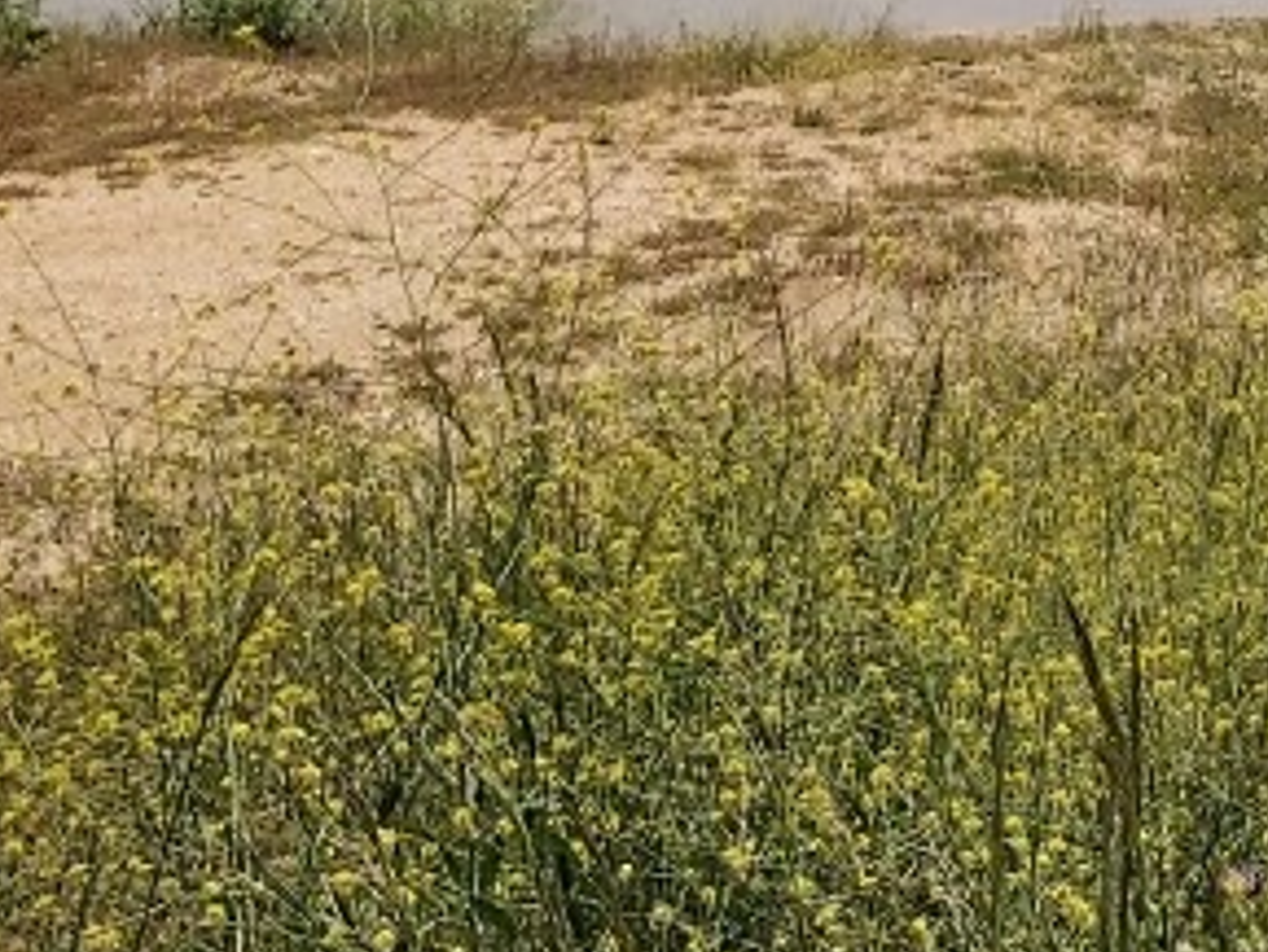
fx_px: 3371
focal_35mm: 92
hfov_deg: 20.6
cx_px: 1277
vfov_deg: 14.3
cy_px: -711
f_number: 1.7
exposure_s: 1/4826
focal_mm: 3.92
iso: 64
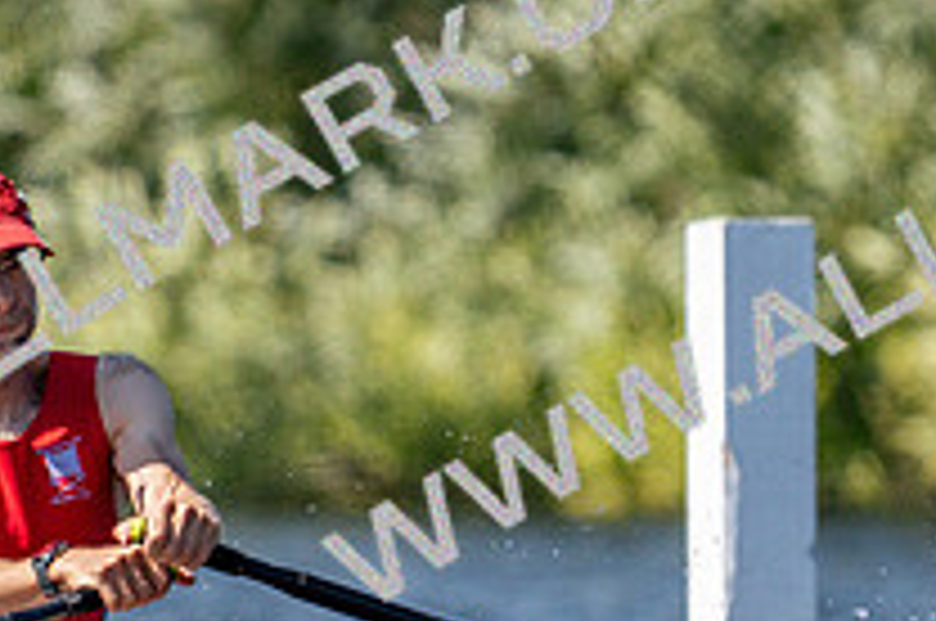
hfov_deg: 1.1
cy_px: 677
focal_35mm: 1895
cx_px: -4
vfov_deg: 0.7
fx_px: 49193
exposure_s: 1/2000
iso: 320
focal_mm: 452
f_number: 6.3
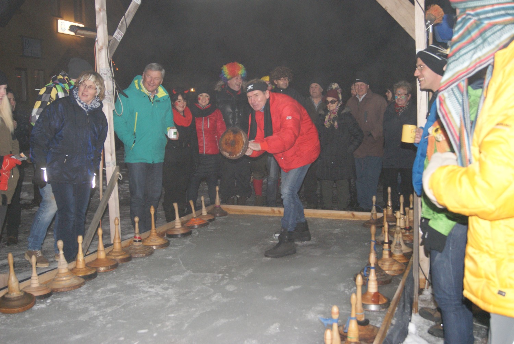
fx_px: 600
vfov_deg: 32.0
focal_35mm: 42
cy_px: 172
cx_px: 257
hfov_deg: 46.3
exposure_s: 1/60
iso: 400
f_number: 4.5
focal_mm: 28
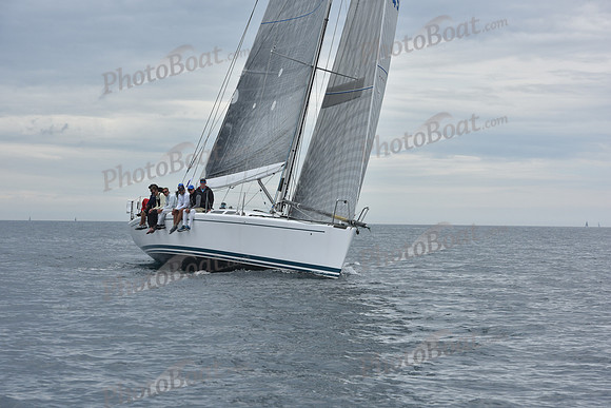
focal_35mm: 110
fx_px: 1867
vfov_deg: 12.5
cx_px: 306
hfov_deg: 18.6
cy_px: 204
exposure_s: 1/800
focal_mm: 110
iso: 250
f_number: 10
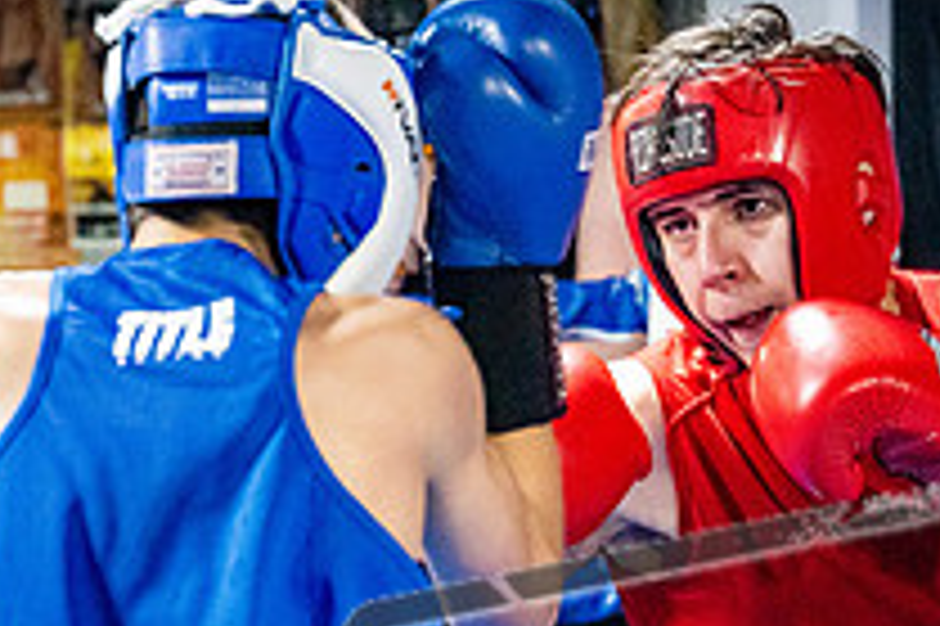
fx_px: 7096
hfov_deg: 7.6
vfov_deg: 5.0
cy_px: 678
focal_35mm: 272
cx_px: 351
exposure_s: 1/800
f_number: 4
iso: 6400
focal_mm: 98
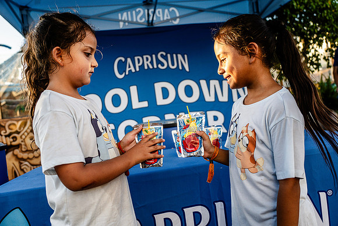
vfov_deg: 43.6
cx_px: 169
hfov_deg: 61.9
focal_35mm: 30
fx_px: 282
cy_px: 113
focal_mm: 30
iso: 640
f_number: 4
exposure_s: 1/640
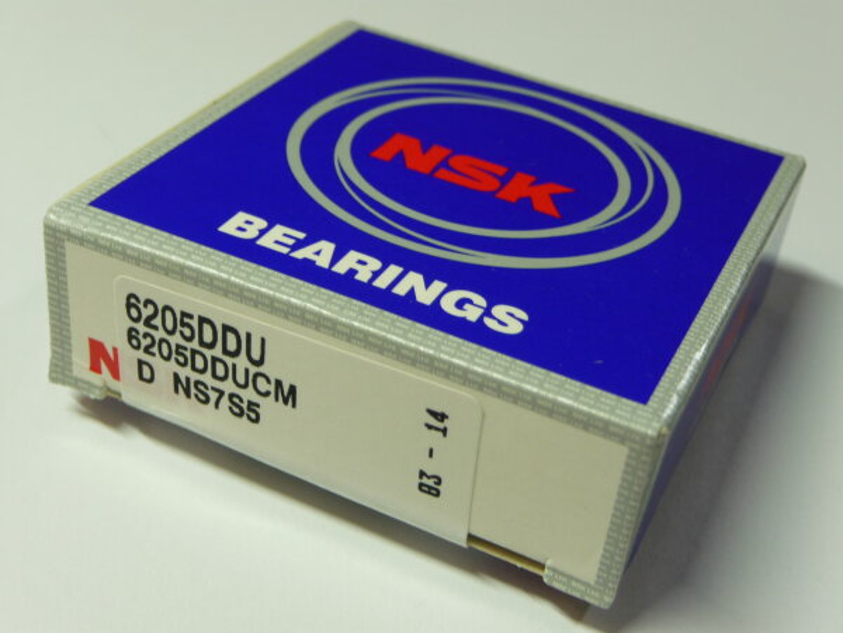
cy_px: 316
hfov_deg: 38.2
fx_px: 1218
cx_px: 422
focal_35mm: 50
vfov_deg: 29.1
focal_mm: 8.5
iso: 125
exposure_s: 1/40
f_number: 4.2
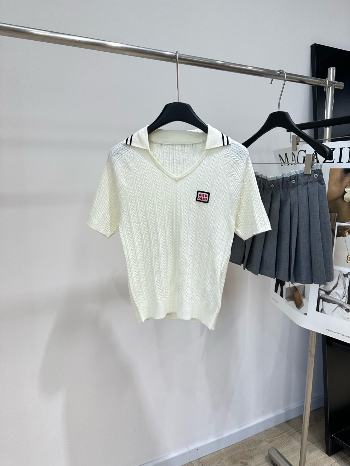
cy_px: 233
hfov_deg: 56.8
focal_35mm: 24
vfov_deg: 71.6
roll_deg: -0.8
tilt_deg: -9.5
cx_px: 175
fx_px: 324
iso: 80
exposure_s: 1/200
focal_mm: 6.86
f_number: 1.78
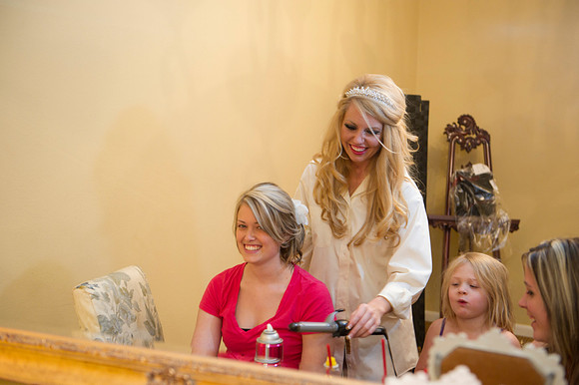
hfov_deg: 39.6
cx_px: 290
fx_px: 804
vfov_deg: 27.0
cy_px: 192
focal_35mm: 50
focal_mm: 50
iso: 1250
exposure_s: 1/60
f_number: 3.5
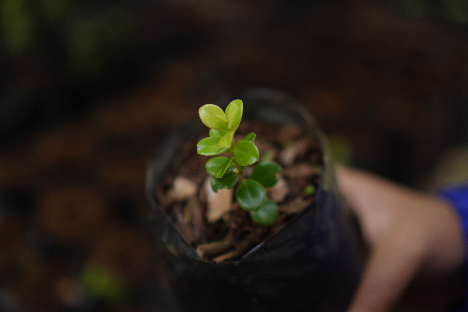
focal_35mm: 52
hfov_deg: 37.9
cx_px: 234
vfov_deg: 25.8
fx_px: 682
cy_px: 156
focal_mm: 35
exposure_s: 1/100
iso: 100
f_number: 1.8
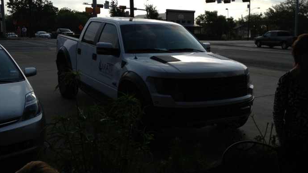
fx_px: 359
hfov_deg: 46.3
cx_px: 172
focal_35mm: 44
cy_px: 67
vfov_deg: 27.0
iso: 50
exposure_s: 1/2762
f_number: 2.4
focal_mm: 4.28
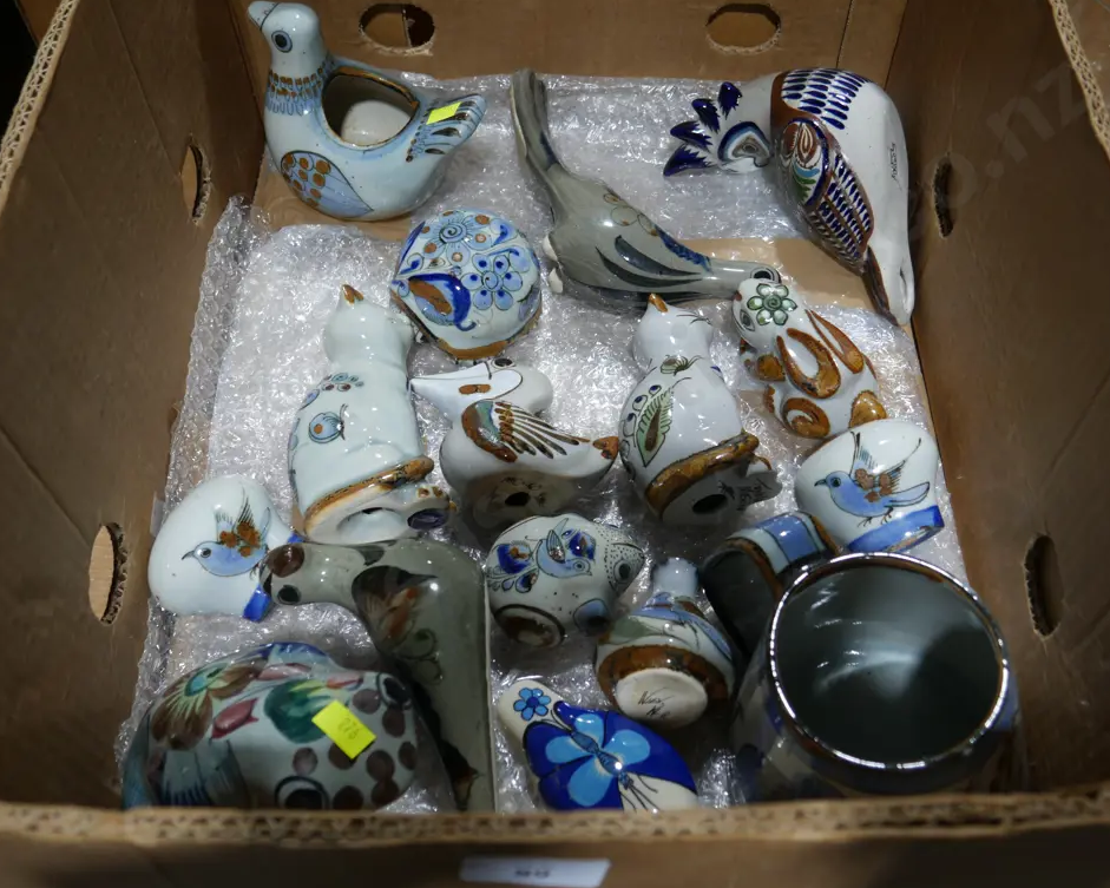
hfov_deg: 52.8
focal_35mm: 34
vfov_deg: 43.4
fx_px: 1117
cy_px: 442
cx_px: 599
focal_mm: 16
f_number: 4
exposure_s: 1/60
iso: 200
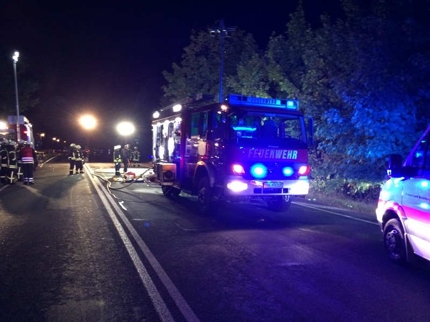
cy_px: 161
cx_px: 215
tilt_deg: -3.2
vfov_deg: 48.2
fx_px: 360
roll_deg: +1.7
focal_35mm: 29
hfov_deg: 61.7
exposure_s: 1/20
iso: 320
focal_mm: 4.15
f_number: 2.2
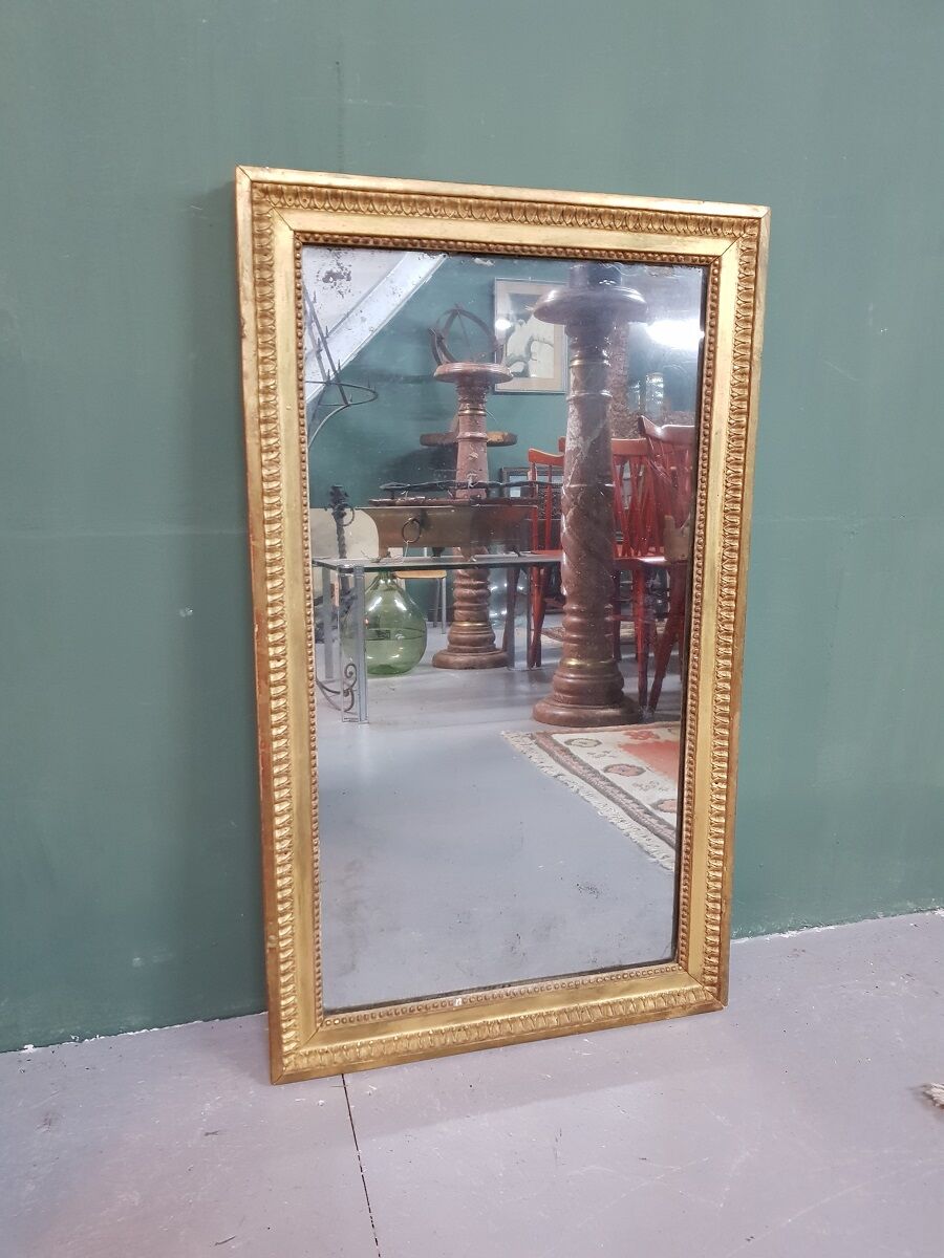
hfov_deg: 53.1
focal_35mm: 26
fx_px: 945
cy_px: 629
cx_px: 472
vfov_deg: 67.3
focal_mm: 4.2
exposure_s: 1/11
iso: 250
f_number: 1.7
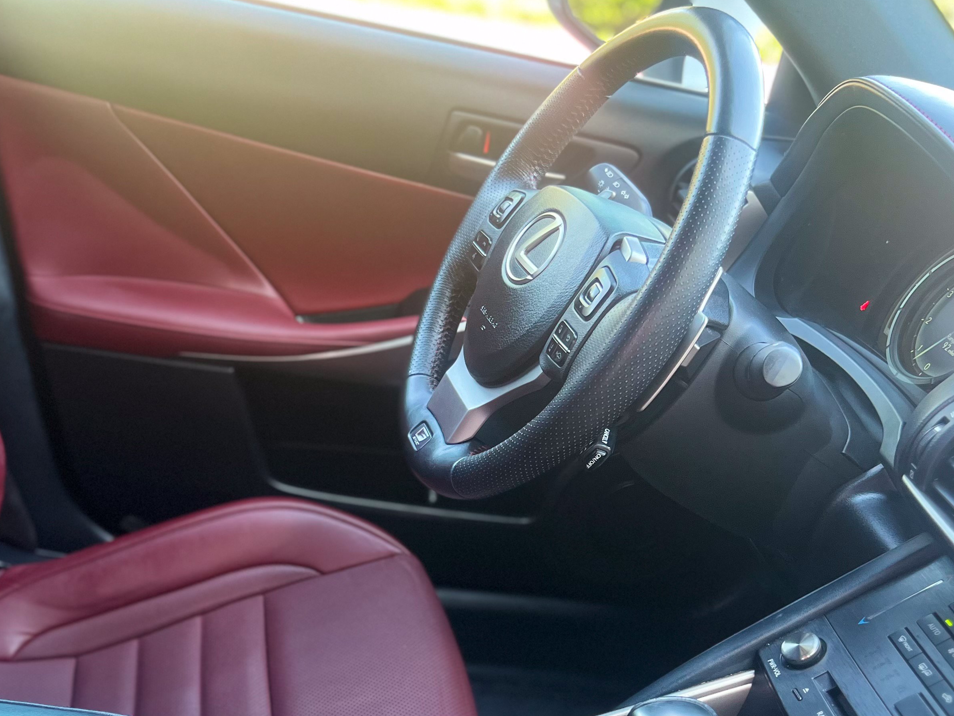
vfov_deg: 31.8
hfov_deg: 42.3
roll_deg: -9.7
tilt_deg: -36.2
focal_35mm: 44
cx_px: 311
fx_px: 1213
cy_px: 600
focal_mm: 5.7
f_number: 1.5
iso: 125
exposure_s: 1/110
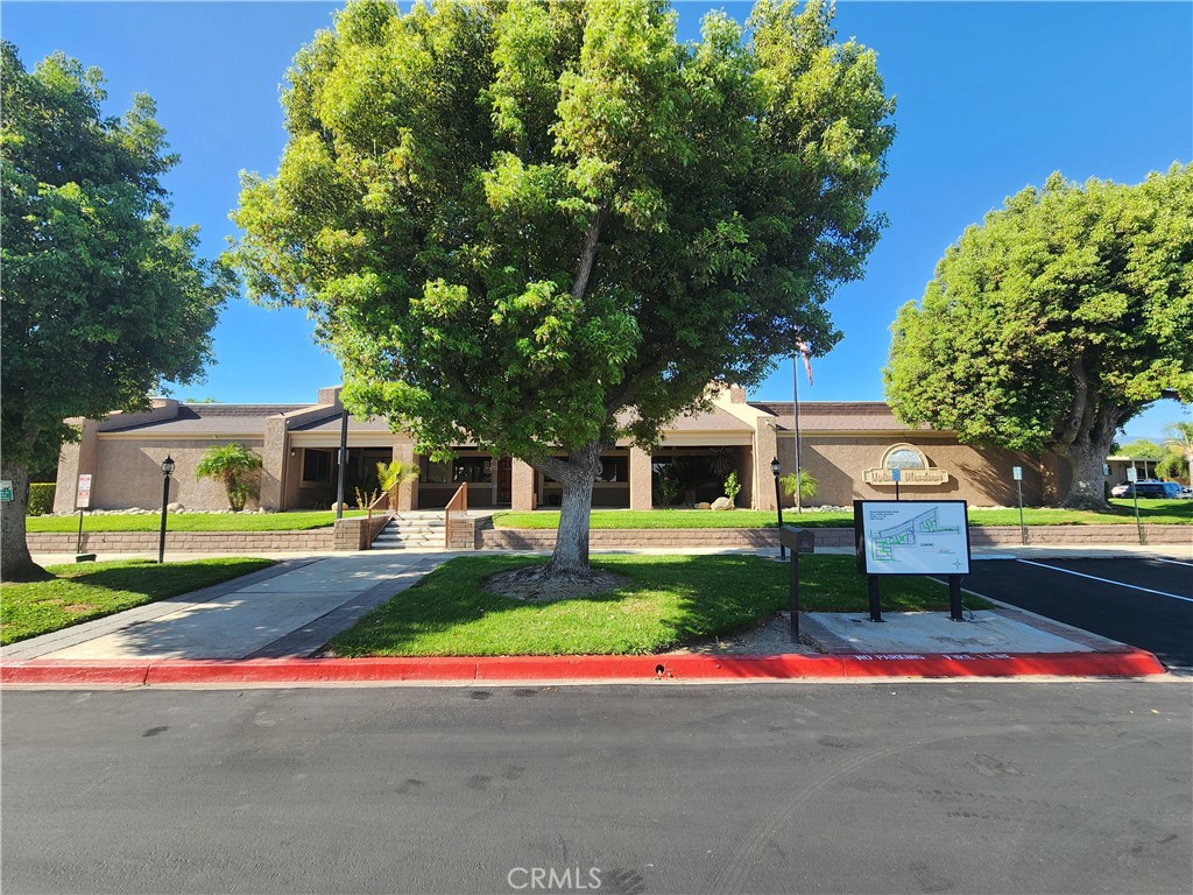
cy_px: 448
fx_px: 448
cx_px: 596
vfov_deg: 89.9
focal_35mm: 13
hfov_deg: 106.2
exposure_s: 1/670
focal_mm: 2.2
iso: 50
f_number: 2.2
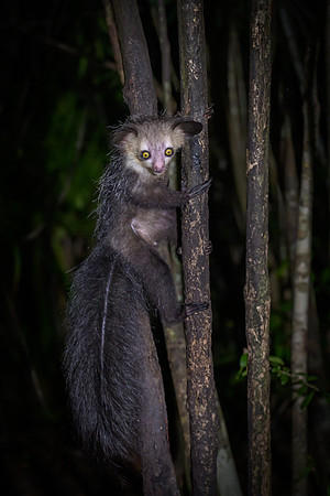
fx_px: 1563
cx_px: 160
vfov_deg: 18.0
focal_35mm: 114
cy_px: 269
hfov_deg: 12.1
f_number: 2.8
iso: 5000
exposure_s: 1/50
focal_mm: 70
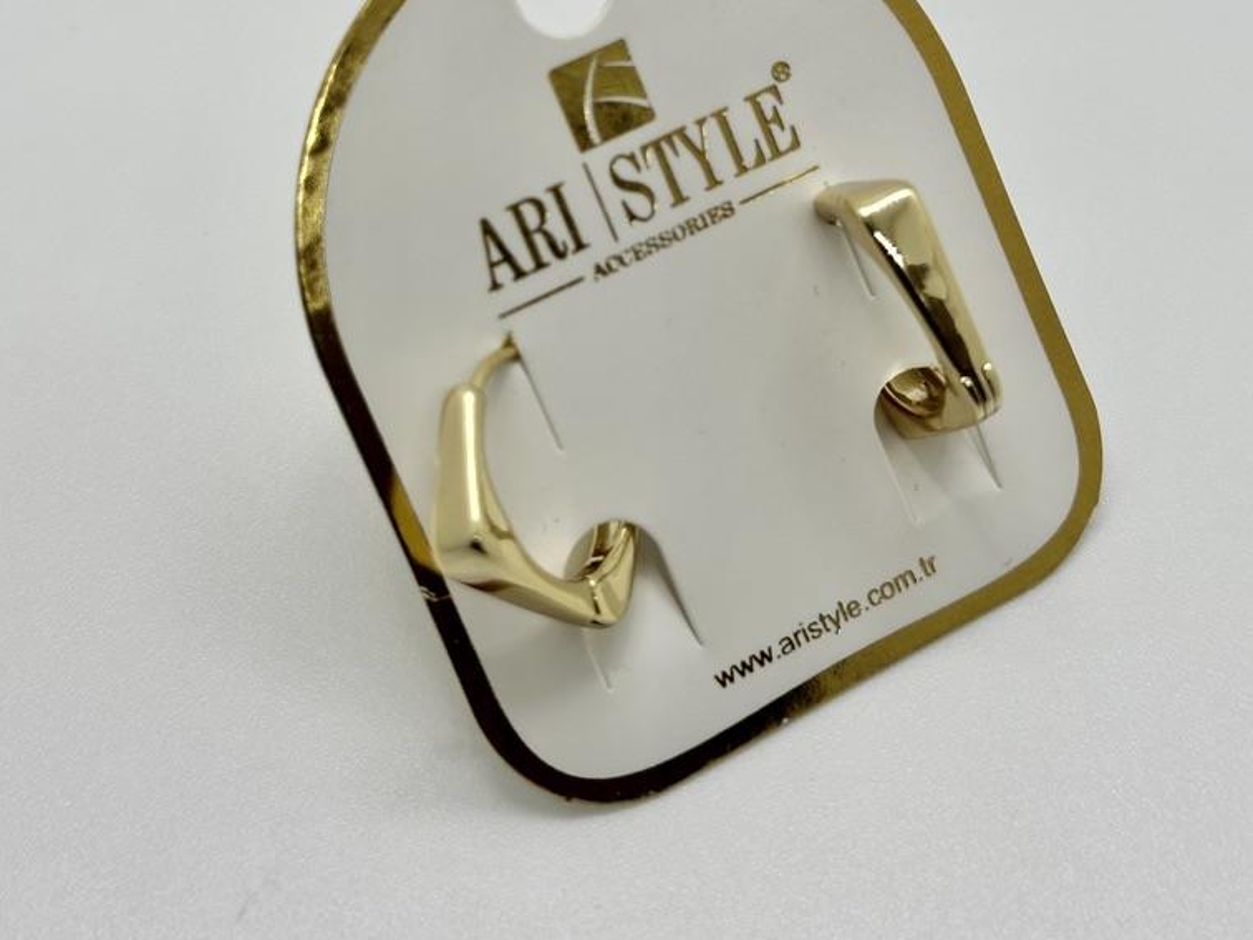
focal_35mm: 65
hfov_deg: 29.8
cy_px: 212
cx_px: 633
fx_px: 2353
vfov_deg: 22.3
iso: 50
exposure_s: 1/237
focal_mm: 6.86
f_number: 1.78
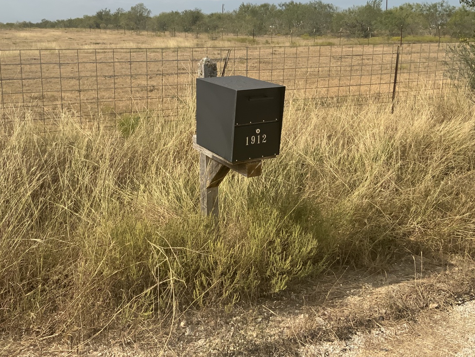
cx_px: 223
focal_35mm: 39
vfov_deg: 36.6
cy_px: 134
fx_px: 535
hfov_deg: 47.8
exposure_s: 1/2959
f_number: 1.8
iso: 20
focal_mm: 3
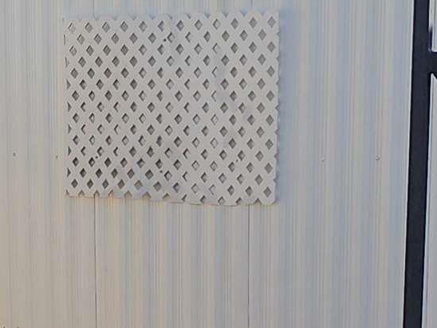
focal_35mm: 129
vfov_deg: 11.3
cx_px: 178
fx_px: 1629
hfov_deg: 15.3
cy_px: 403
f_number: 1.7
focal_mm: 6.3
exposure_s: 1/750
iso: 10
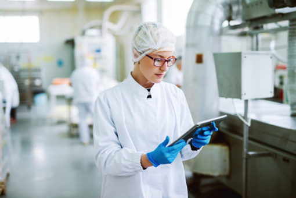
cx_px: 148
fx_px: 411
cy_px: 99
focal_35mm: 50
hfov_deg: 39.6
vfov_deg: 27.0
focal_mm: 50
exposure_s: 1/500
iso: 500
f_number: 1.8
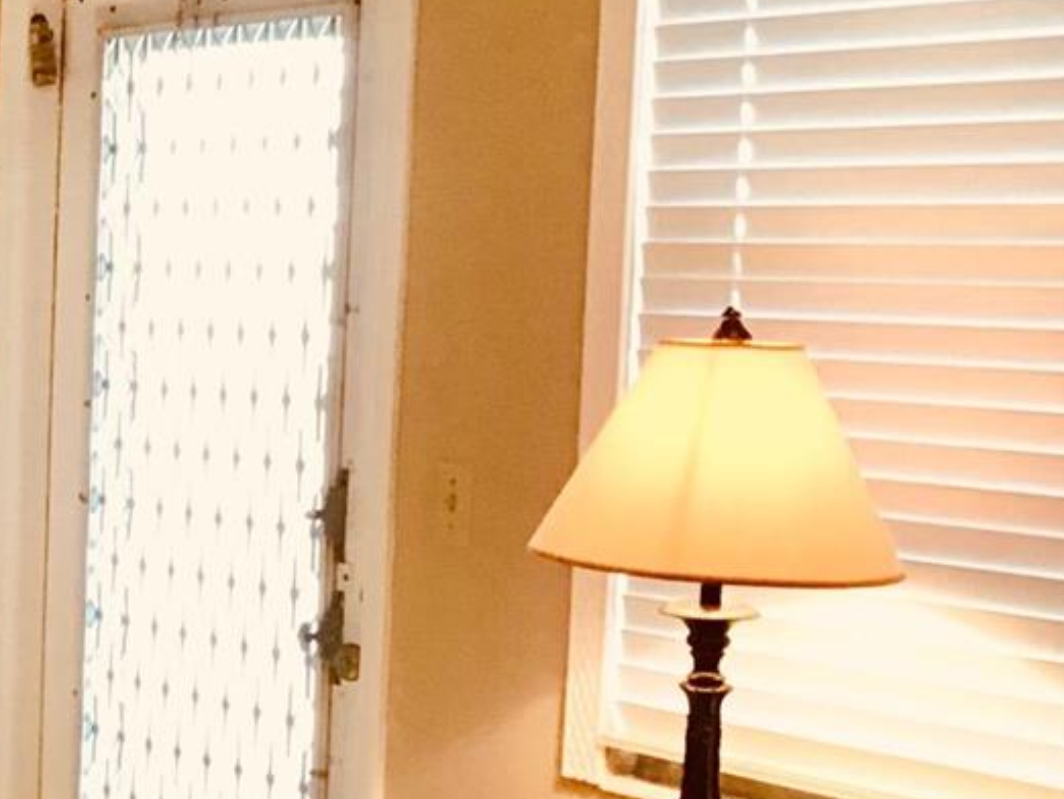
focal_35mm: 95
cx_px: -552
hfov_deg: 18.2
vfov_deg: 15.5
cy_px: 579
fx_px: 2921
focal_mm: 3.3
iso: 80
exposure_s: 1/30
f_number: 2.4
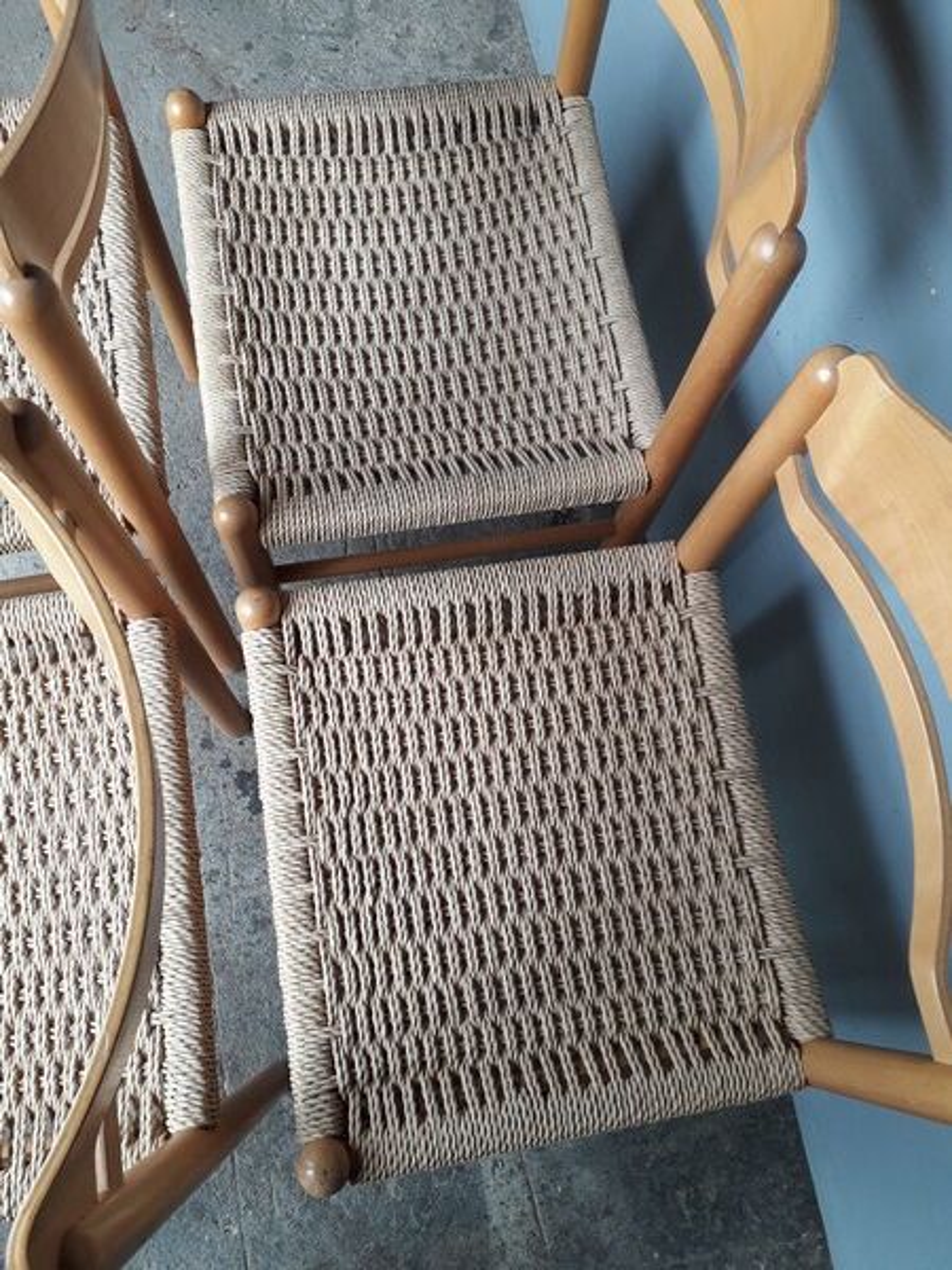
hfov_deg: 51.4
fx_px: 990
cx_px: 476
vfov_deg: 65.3
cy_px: 635
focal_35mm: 27
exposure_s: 1/100
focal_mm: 3.6
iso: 50
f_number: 1.9
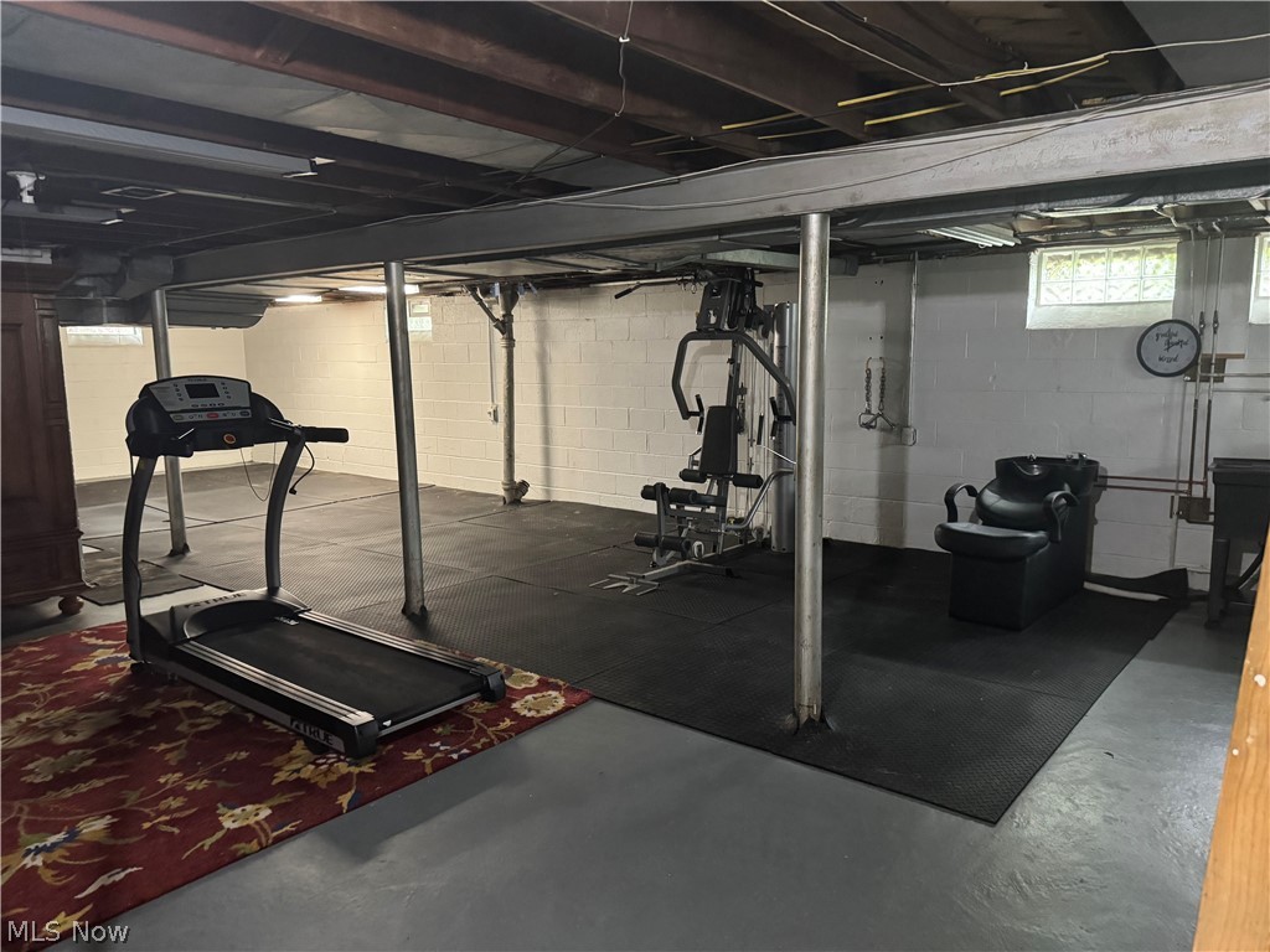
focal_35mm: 24
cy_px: 476
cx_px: 635
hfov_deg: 71.6
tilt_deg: -8.4
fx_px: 881
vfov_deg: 56.8
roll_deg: +0.2
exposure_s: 1/40
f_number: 1.78
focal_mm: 6.76
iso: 800
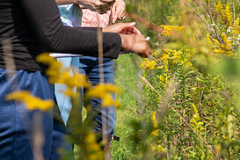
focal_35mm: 123
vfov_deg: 11.0
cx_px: 100
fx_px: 820
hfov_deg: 16.6
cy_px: -9
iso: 50
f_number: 3.5
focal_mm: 58
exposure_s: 1/500
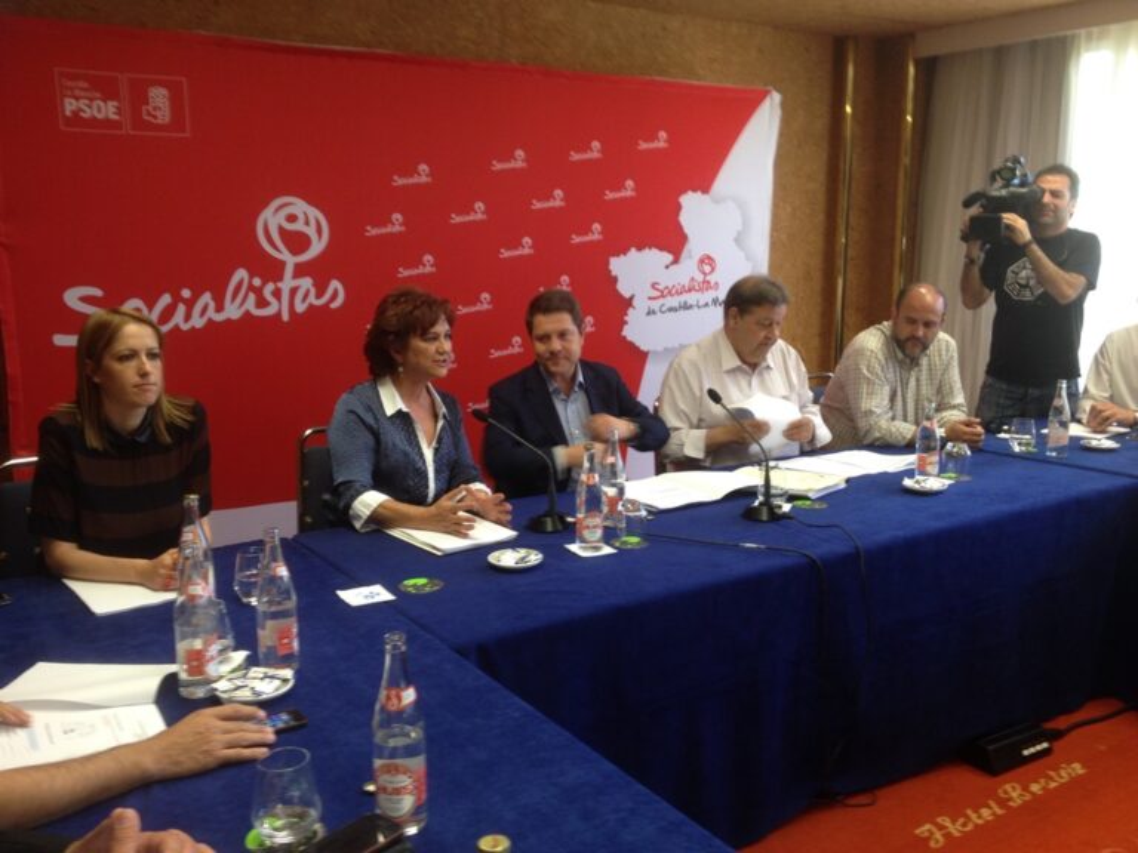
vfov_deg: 40.7
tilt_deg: -9.9
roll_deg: +0.2
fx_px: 1151
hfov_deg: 52.6
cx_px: 569
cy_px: 426
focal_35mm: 35
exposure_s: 1/20
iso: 80
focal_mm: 4.28
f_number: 2.4
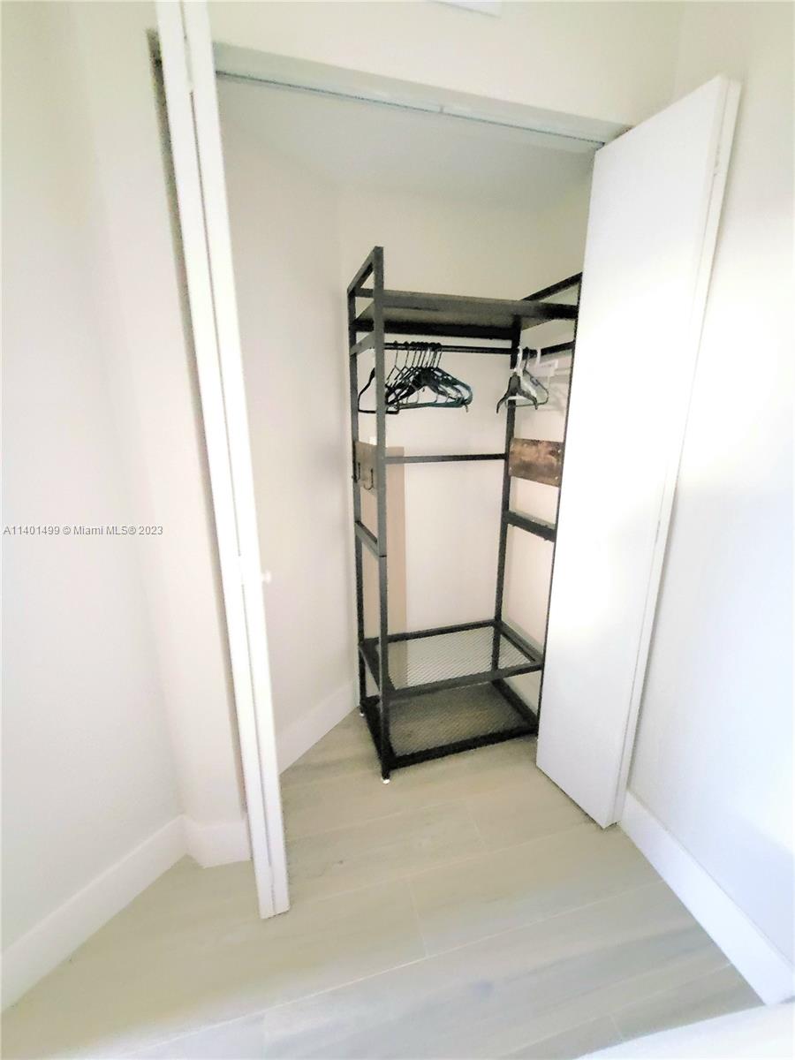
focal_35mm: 13
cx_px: 398
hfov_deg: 89.9
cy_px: 530
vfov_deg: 106.2
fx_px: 398
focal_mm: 1.74
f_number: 2.2
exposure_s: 1/15
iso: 2500
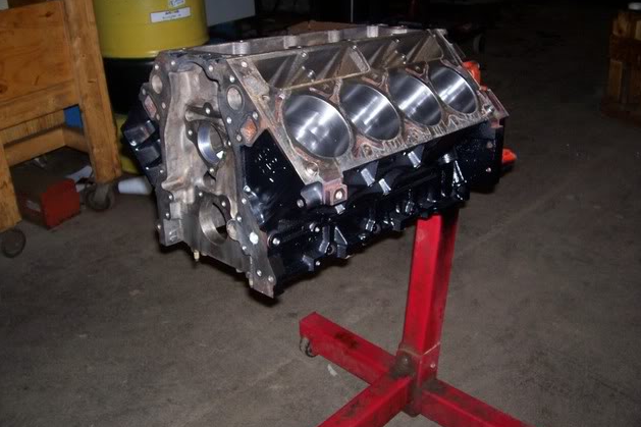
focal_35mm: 36
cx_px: 324
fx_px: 641
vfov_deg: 36.8
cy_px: 193
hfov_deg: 53.1
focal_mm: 5.6
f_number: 2.7
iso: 80
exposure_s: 1/64
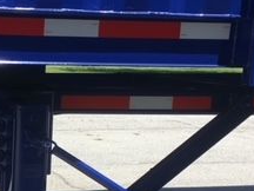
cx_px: -16
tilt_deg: -11.6
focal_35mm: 86
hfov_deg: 21.7
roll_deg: -0.4
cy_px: 178
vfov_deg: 16.9
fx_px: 631
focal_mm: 4.15
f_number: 2.2
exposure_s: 1/1374
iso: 25
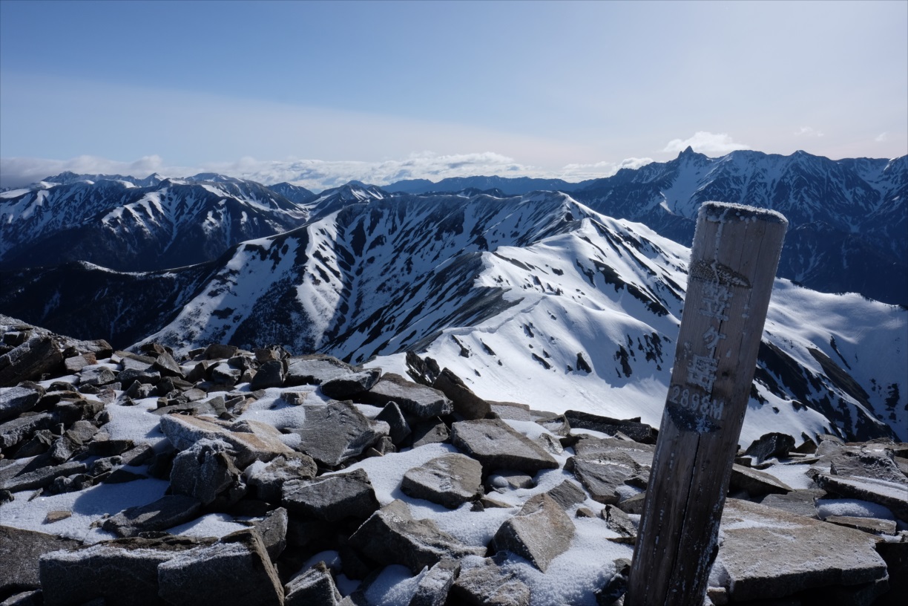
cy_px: 303
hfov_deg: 73.7
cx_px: 454
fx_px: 605
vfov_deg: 53.1
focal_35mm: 24
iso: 400
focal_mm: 16
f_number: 16
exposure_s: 1/400
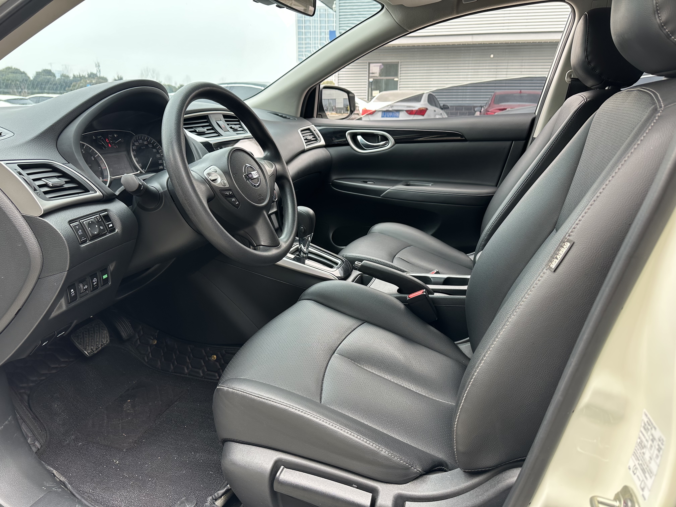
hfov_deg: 71.6
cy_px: 254
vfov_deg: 56.8
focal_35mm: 24
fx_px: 469
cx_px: 338
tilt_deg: -16.9
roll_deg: -0.5
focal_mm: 6.86
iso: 100
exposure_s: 1/142
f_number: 1.78
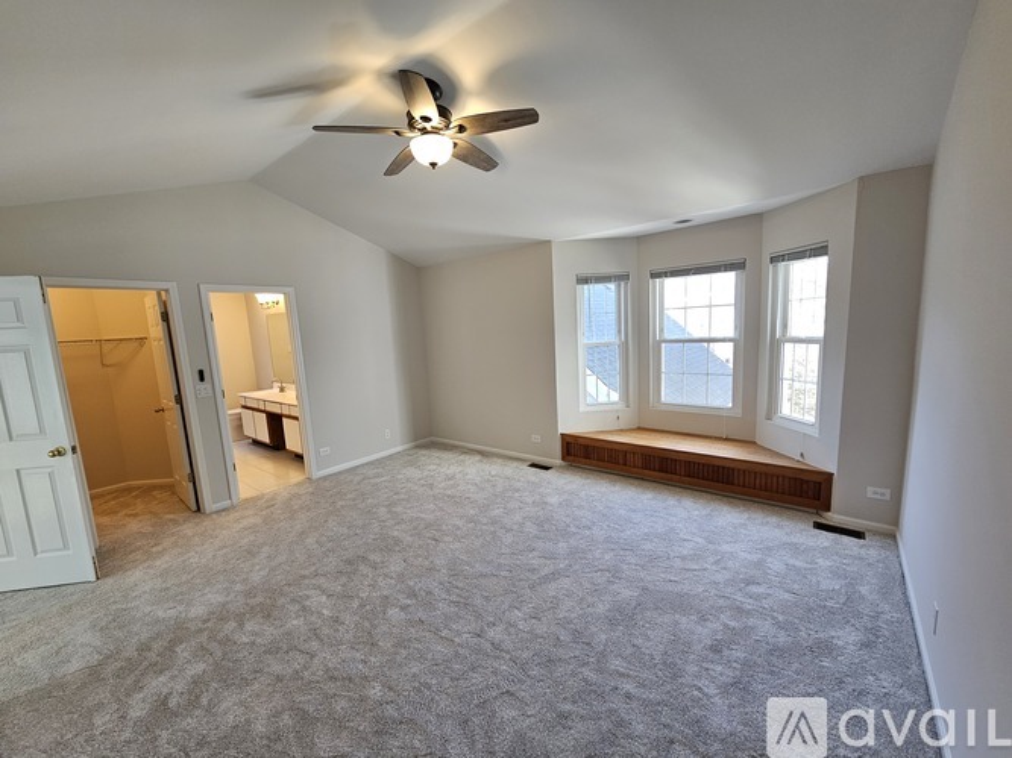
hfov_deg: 106.2
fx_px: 380
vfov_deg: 89.9
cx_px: 506
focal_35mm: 13
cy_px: 379
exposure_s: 1/60
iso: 100
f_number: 2.2
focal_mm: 2.2
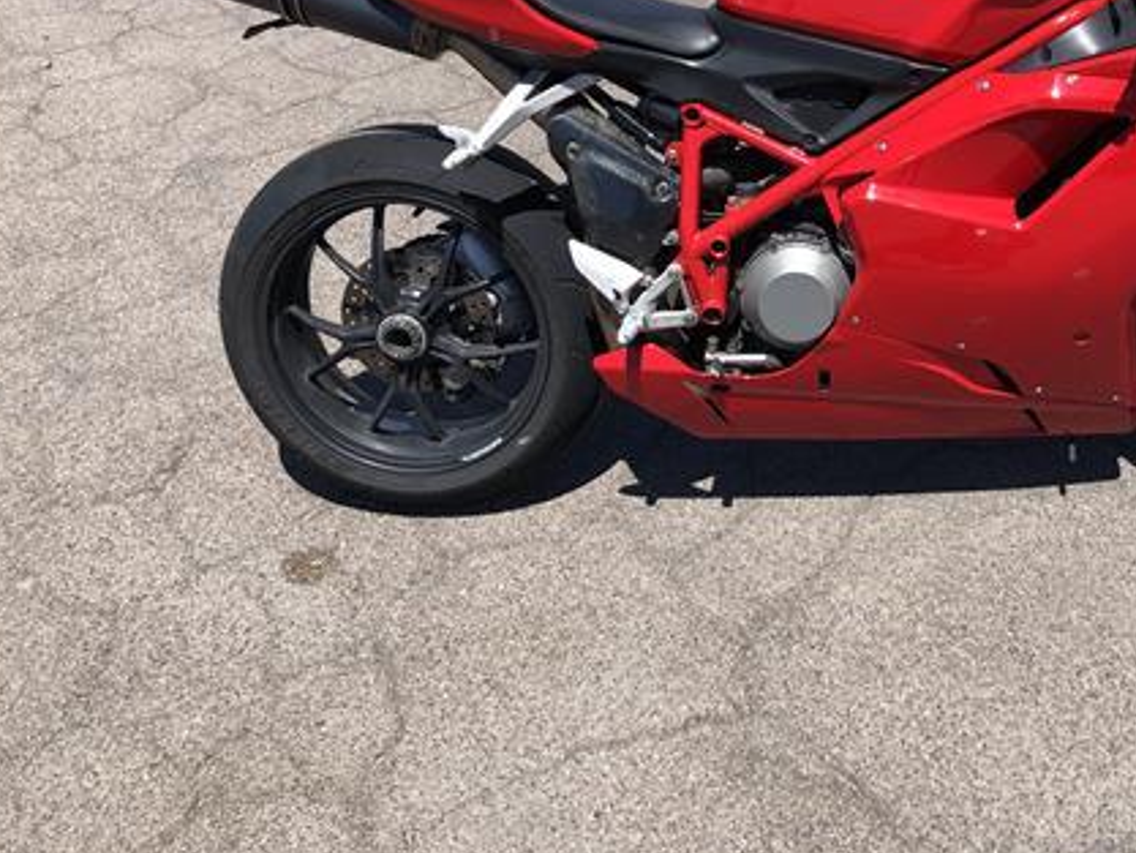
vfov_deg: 33.1
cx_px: 834
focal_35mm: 43
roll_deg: +1.1
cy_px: 229
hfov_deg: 42.7
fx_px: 1412
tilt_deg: -28.4
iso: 20
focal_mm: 3.99
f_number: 1.8
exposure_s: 1/1473
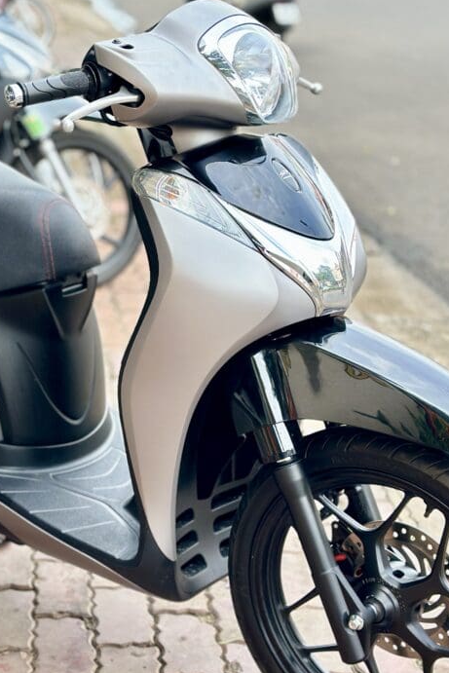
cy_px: 349
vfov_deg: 27.3
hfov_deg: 18.3
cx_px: 112
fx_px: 1384
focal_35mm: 74
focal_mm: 6.86
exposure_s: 1/398
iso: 80
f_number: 1.78
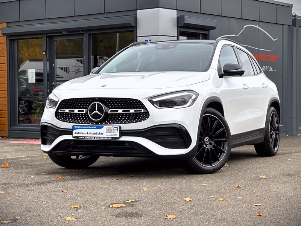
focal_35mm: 77
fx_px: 670
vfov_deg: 19.1
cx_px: 150
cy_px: 113
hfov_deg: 25.3
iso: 32
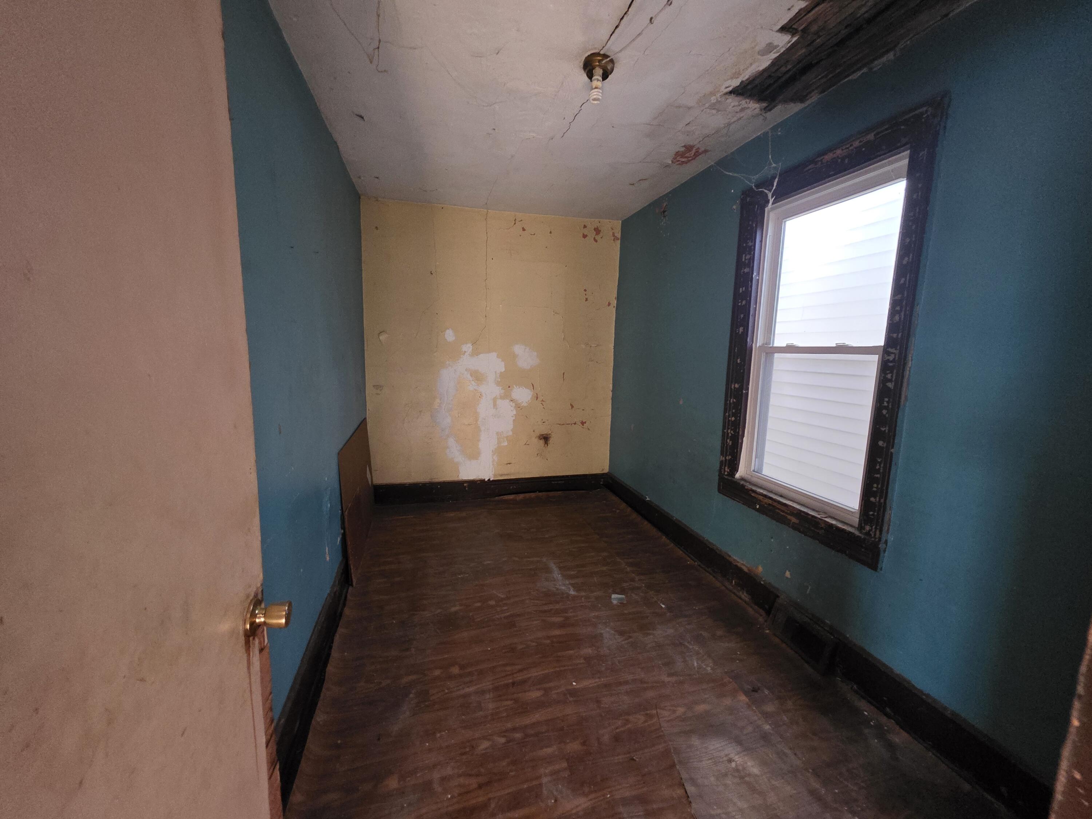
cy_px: 410
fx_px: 410
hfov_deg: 106.2
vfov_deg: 89.9
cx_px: 546
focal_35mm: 13
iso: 1250
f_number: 1.9
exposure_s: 1/60
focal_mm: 2.2
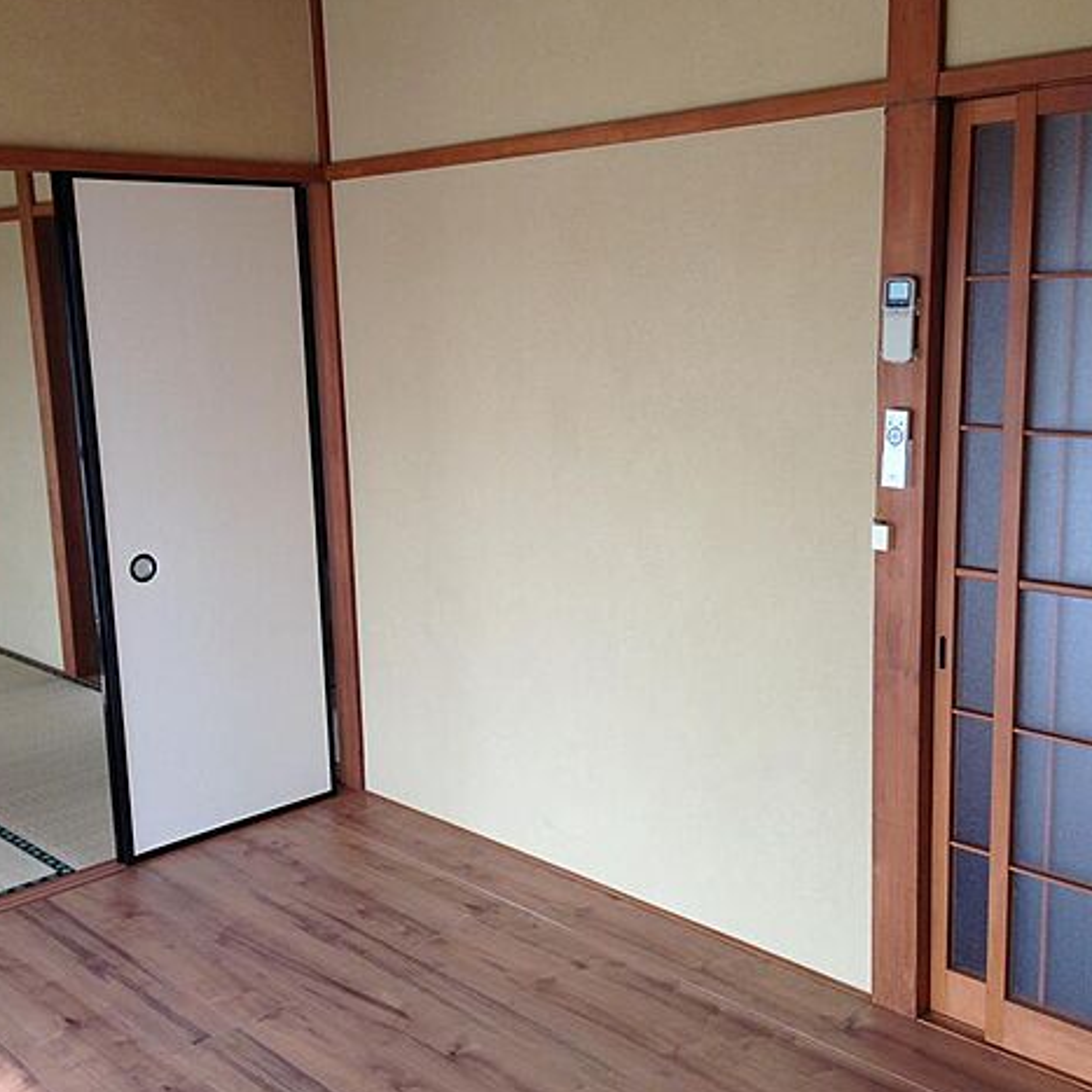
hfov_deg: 41.8
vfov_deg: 41.9
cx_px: 496
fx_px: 1428
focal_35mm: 40
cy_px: 545
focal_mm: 4.13
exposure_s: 1/120
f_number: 2.4
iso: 80
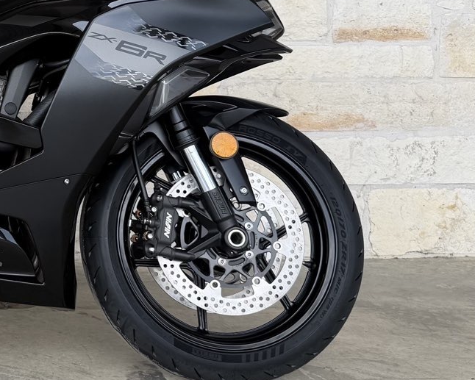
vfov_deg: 25.8
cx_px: -107
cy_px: 77
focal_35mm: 58
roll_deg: +0.1
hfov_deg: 28.0
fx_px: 815
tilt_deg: -3.3
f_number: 1.78
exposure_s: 1/1060
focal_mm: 6.76
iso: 80
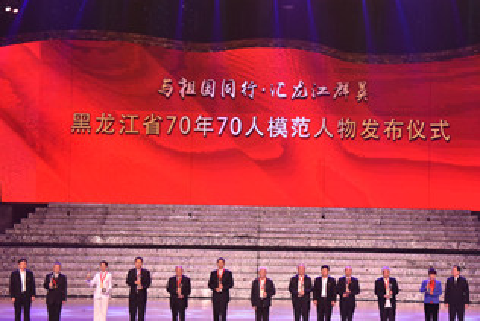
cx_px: 283
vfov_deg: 17.3
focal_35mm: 79
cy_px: 167
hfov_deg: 25.6
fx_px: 1054
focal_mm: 50
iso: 3200
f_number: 4.5
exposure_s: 1/800
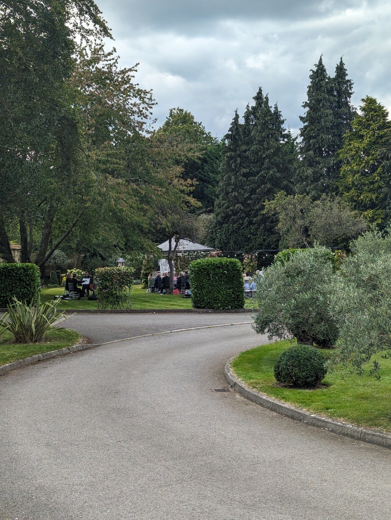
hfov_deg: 30.3
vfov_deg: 39.6
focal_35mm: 48
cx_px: 196
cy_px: 260
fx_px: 721
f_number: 1.85
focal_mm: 6.81
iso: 45
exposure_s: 1/835
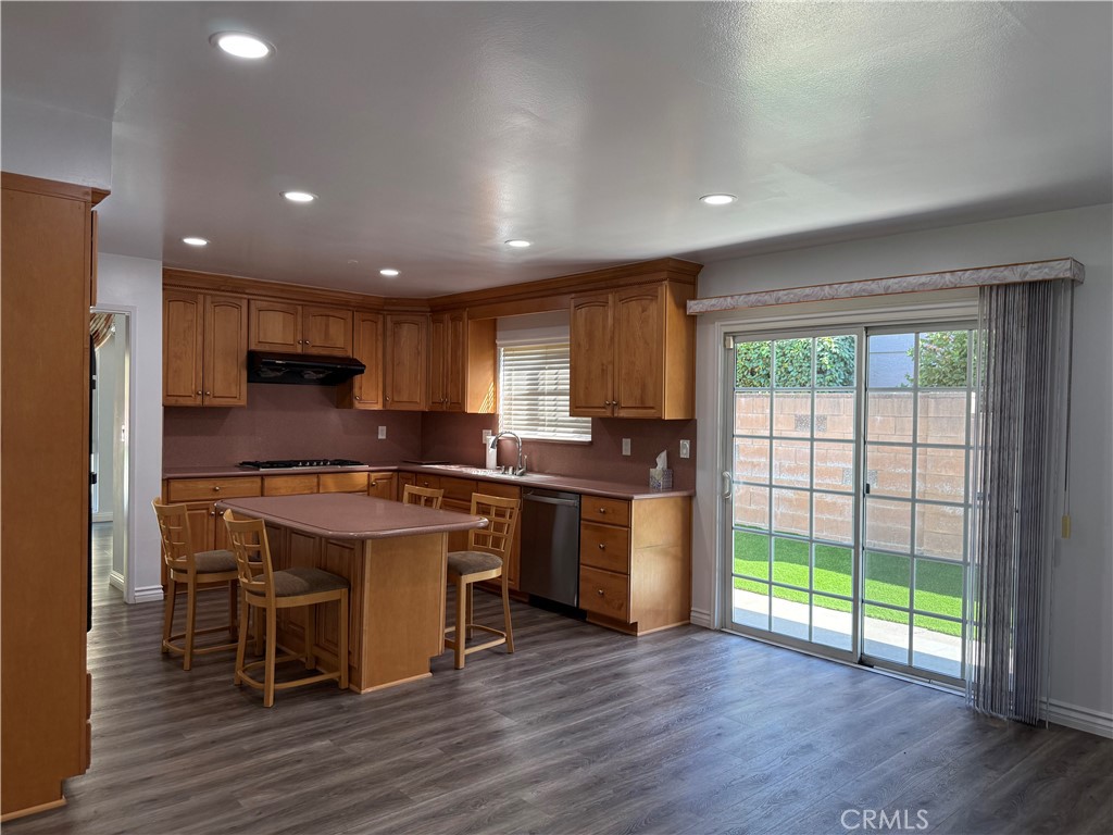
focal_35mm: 24
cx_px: 556
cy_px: 418
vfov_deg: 56.8
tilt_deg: -0.3
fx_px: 772
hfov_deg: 71.6
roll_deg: -1.1
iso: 160
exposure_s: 1/237
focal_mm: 6.76
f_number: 1.78
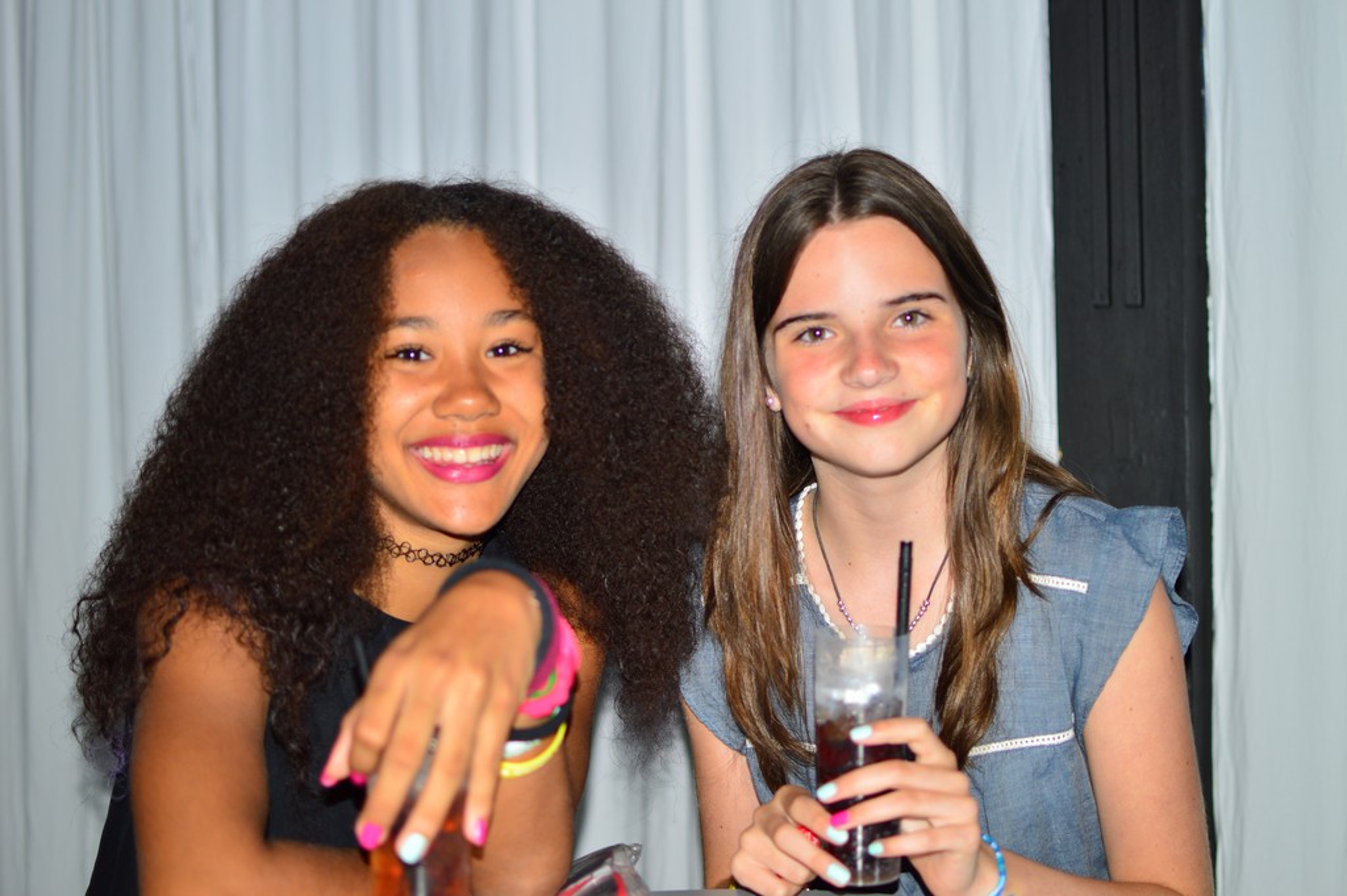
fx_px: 1963
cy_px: 448
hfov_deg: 37.9
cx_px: 674
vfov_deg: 25.7
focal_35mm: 52
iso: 100
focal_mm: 35
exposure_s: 1/200
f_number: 1.8
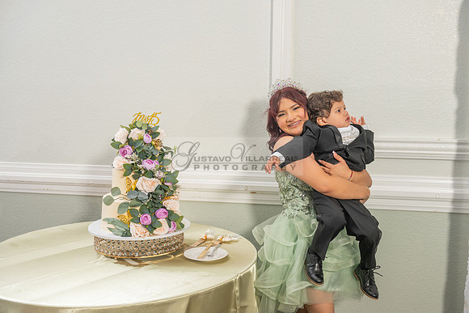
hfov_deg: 50.7
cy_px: 156
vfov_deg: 35.1
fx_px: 495
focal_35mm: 38
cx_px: 234
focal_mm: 38
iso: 500
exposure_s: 1/125
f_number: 4.5
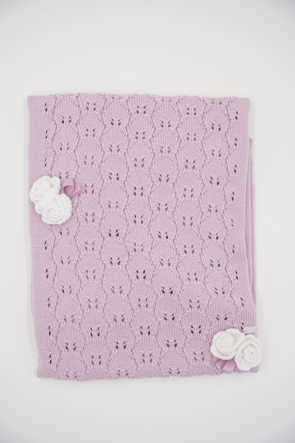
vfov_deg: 41.1
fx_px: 590
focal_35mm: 48
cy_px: 222
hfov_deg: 28.1
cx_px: 148
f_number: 4
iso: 200
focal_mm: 48
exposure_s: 1/200
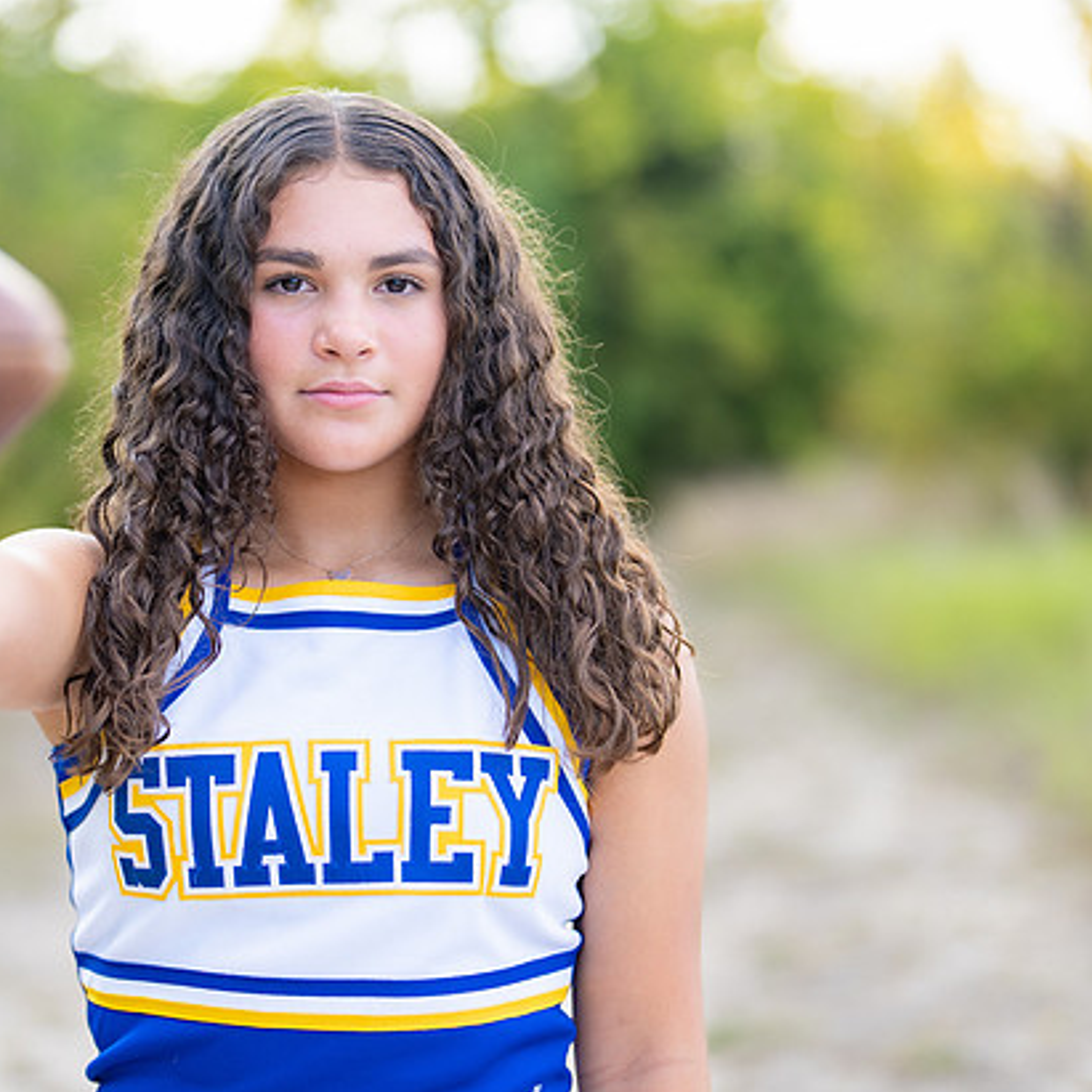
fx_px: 2962
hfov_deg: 20.8
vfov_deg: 20.9
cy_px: 546
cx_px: 343
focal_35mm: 83
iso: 100
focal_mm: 50
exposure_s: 1/800
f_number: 1.2
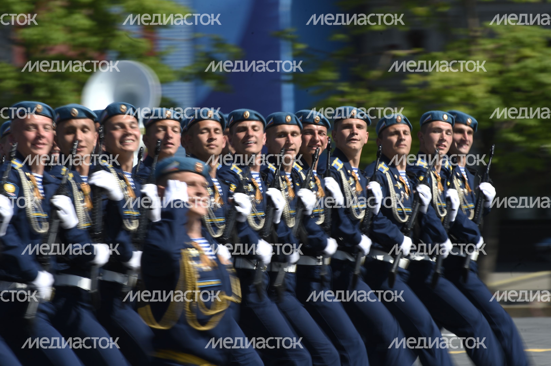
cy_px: 183
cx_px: 276
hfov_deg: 5.2
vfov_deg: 3.4
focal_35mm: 400
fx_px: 6119
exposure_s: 1/30
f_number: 20
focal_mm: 400
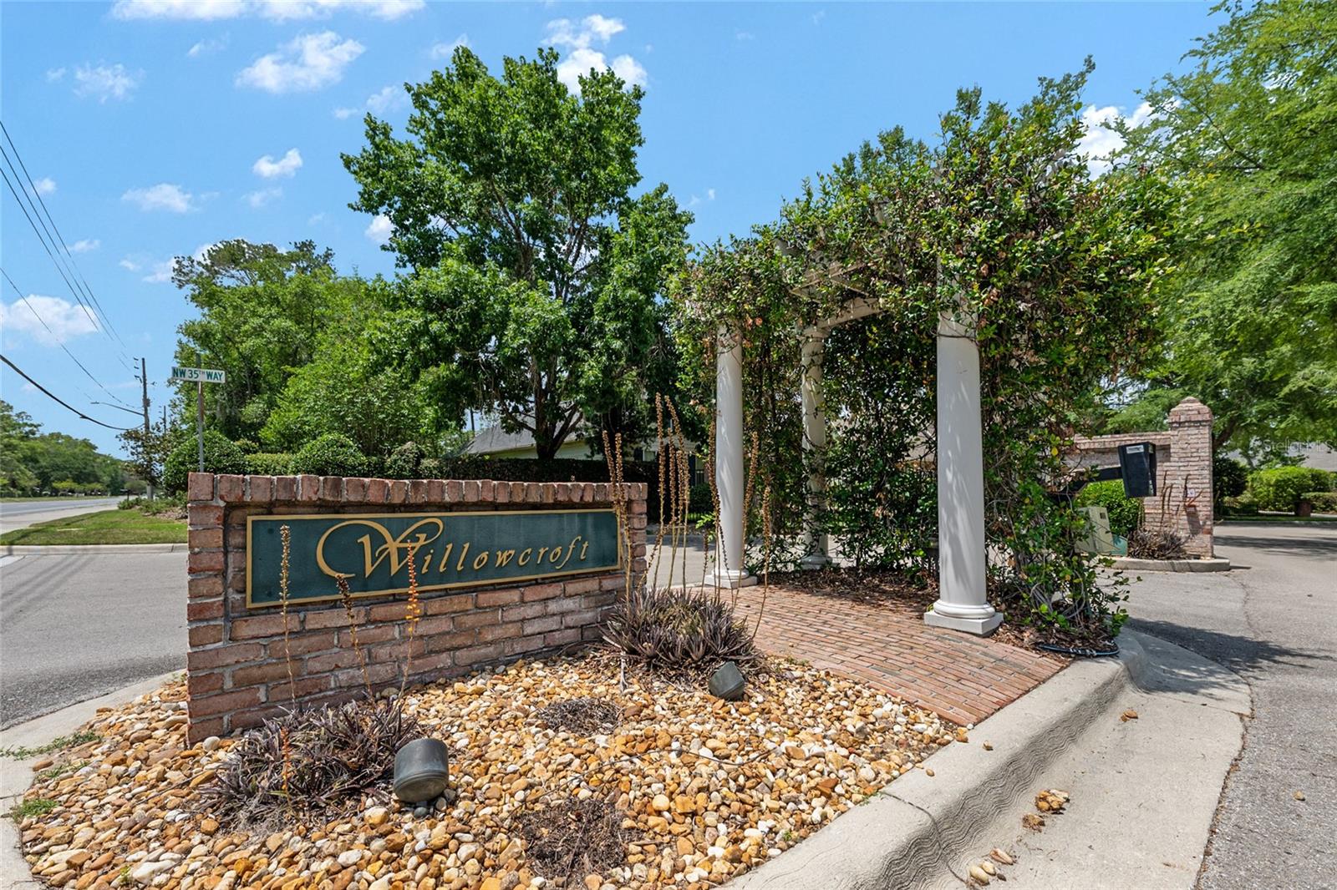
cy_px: 445
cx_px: 668
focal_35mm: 14
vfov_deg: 81.2
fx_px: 520
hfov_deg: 104.3
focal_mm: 14
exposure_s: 1/1000
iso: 500
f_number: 7.1
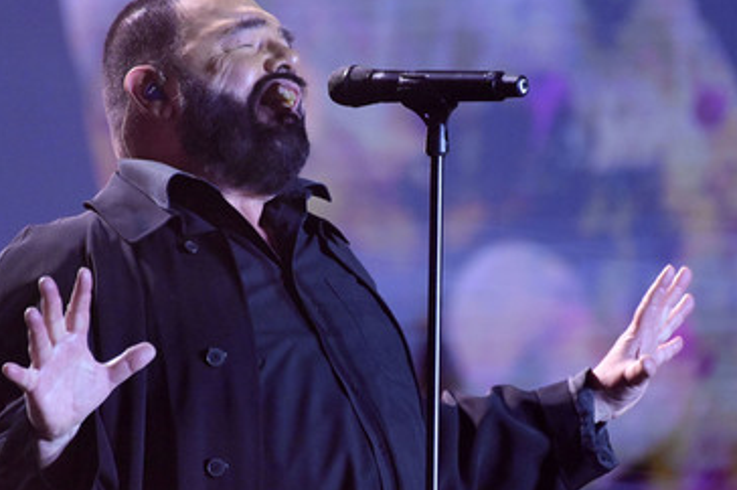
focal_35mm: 620
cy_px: 249
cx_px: 286
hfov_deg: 3.3
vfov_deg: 2.2
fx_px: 12681
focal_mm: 500
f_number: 5.6
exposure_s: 1/800
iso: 12800
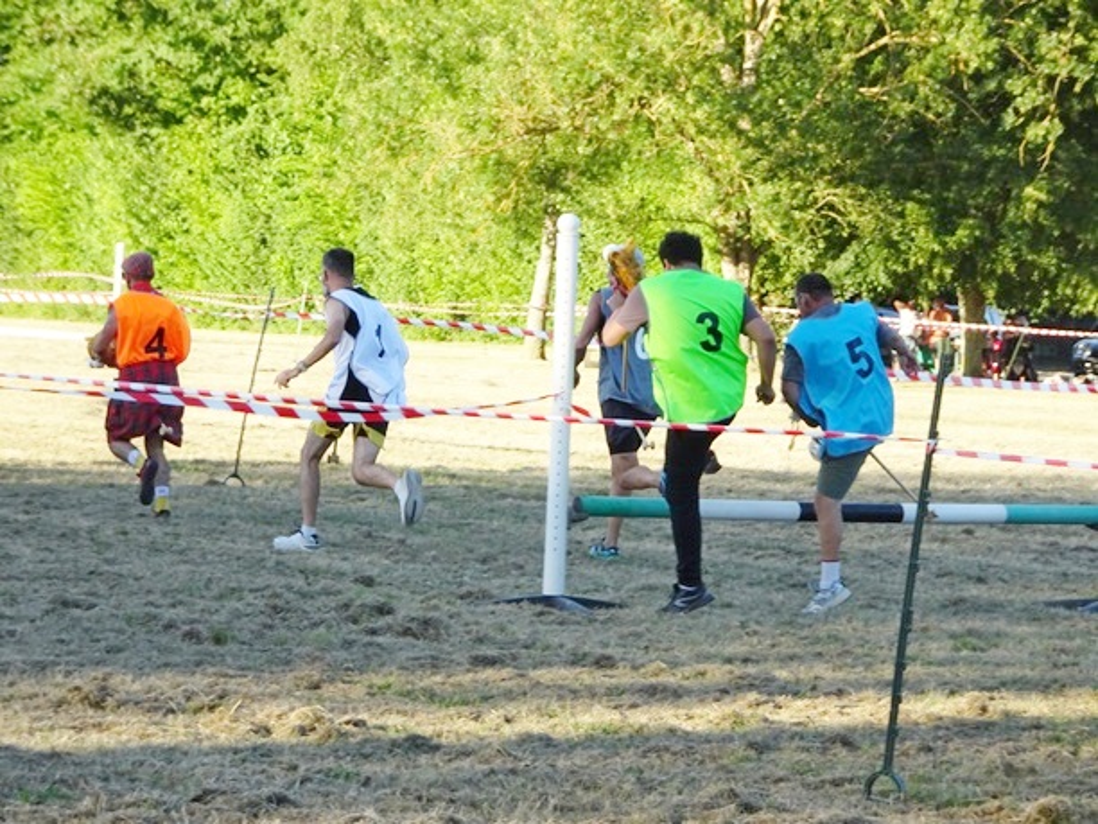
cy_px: 412
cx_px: 549
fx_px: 4758
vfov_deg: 9.9
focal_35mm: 150
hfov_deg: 13.2
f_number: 5.6
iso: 160
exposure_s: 1/160
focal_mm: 25.66
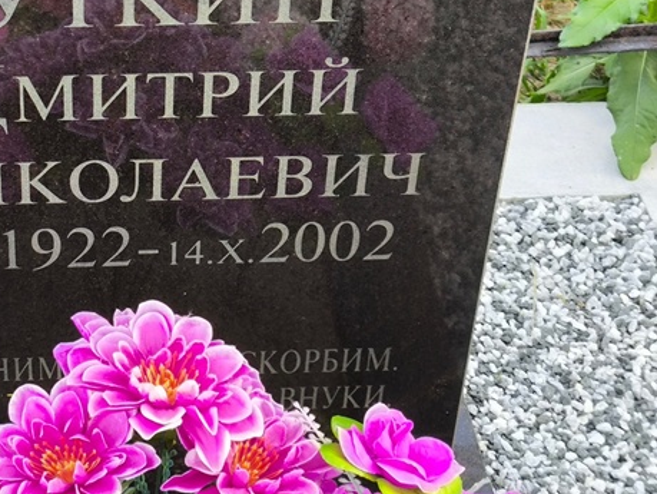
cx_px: 89
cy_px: 150
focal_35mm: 87
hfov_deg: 22.1
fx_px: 1653
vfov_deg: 16.9
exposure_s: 1/123
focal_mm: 4.71
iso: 50
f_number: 1.7
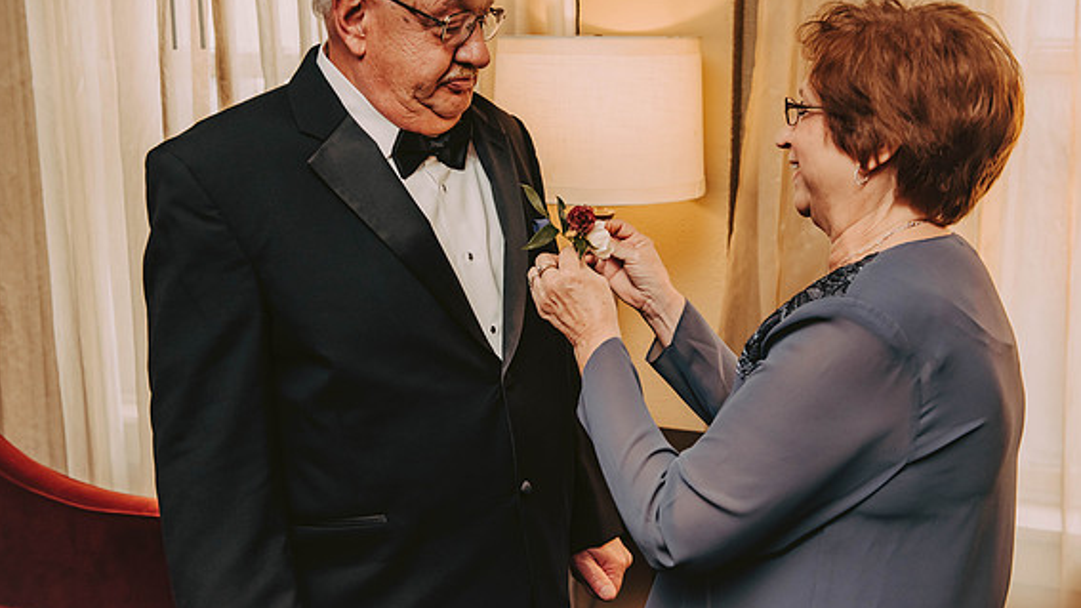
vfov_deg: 26.5
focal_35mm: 45
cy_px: 253
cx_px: 530
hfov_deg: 45.5
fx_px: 1290
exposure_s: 1/250
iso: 800
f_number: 4
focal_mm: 42
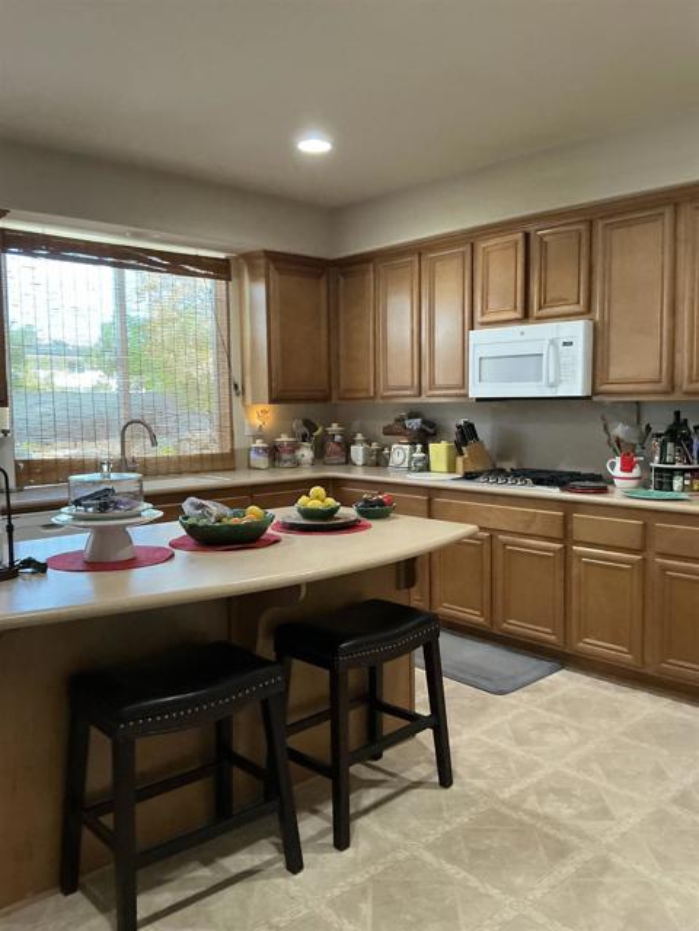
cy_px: 466
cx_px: 350
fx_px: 754
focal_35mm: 28
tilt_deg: -0.3
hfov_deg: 49.7
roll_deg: +0.5
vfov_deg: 63.4
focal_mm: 3
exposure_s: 1/60
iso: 200
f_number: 1.8
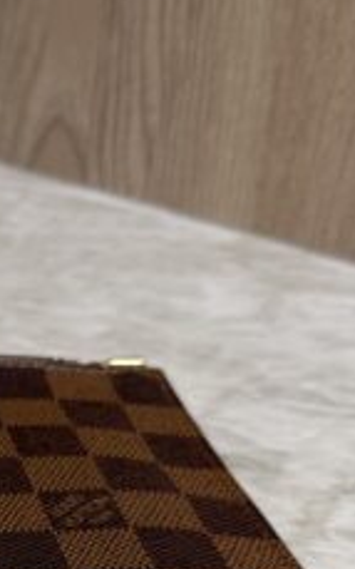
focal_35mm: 89
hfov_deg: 13.1
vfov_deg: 22.9
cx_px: -310
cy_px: 477
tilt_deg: -27.4
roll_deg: +0.2
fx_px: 1379
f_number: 1.78
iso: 64
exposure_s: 1/120
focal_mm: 6.76
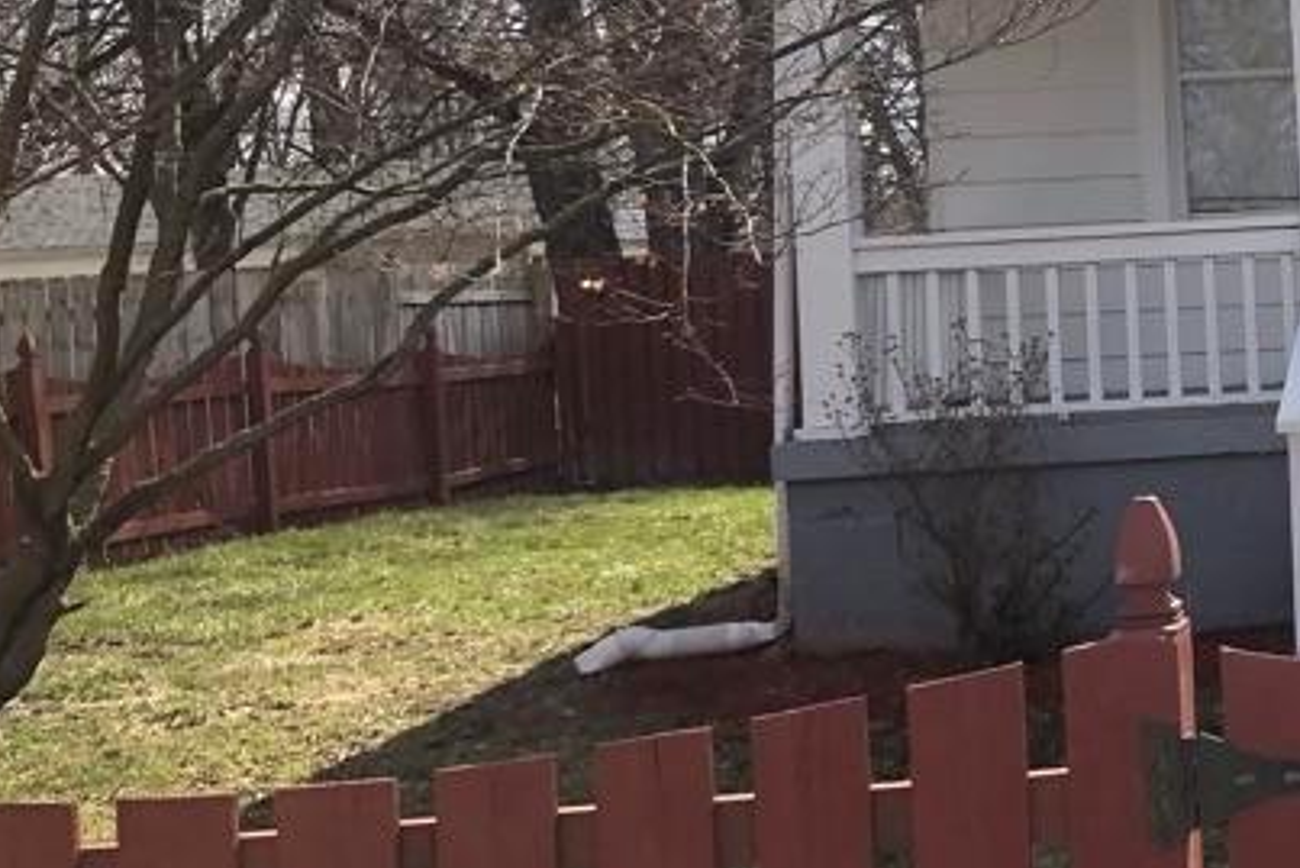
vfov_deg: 18.4
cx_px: 1616
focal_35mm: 74
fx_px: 2673
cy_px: 300
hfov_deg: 24.4
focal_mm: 3.99
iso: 20
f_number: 1.8
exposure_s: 1/1715
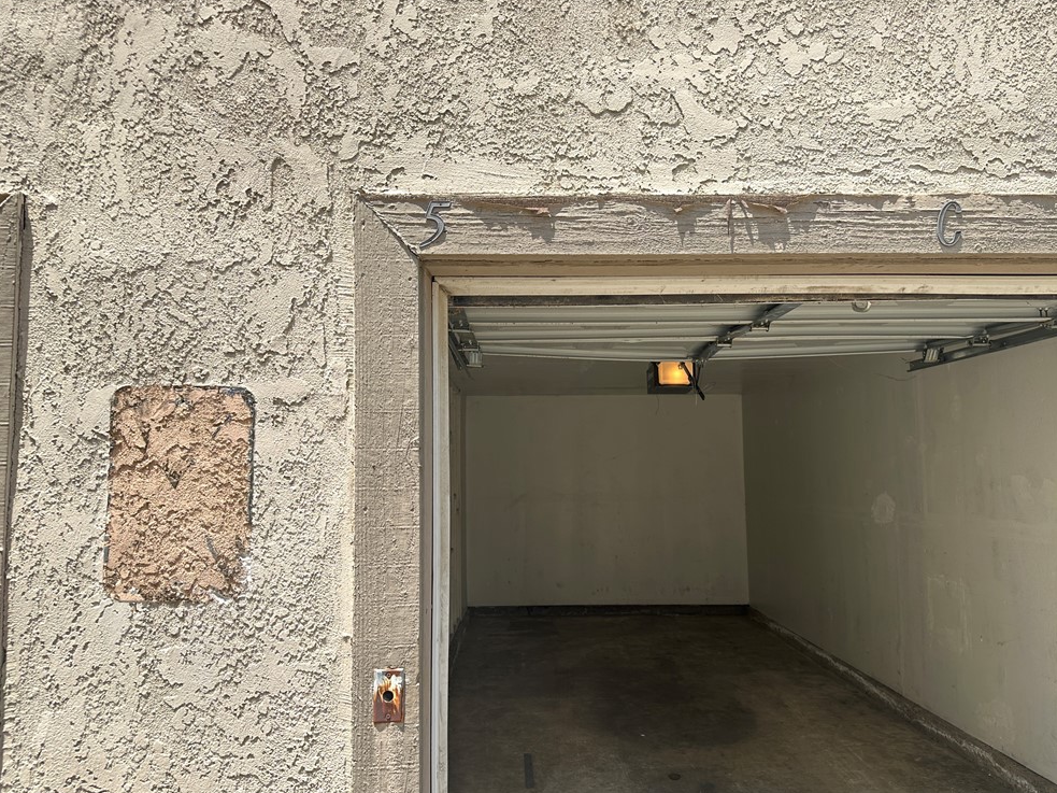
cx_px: 544
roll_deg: +0.5
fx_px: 763
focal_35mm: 25
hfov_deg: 69.4
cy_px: 409
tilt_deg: +3.7
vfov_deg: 54.9
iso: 80
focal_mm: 6.86
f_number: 1.78
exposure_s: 1/650
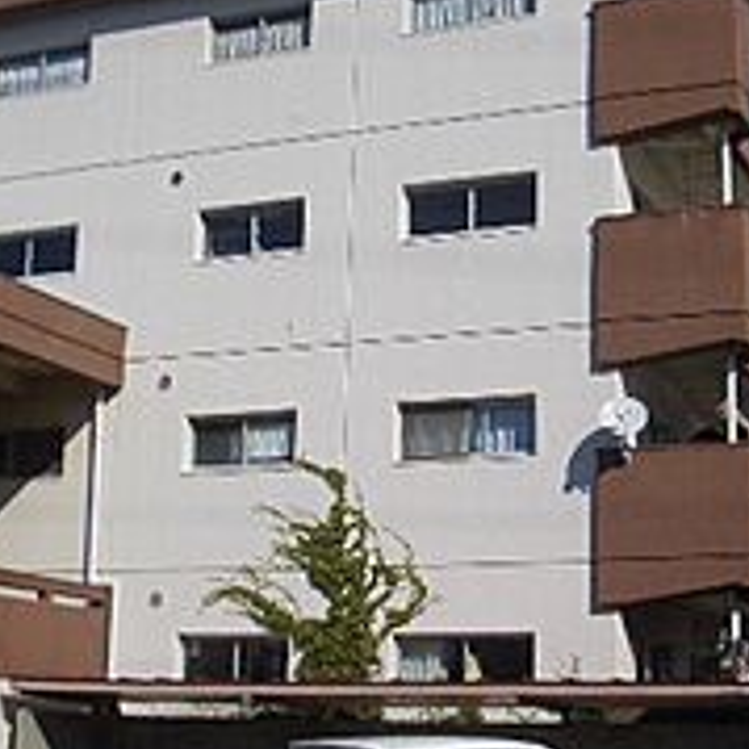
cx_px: 414
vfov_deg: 25.0
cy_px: 343
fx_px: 1689
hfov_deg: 25.0
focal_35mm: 69
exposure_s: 1/800
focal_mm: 5.8
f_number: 4.3
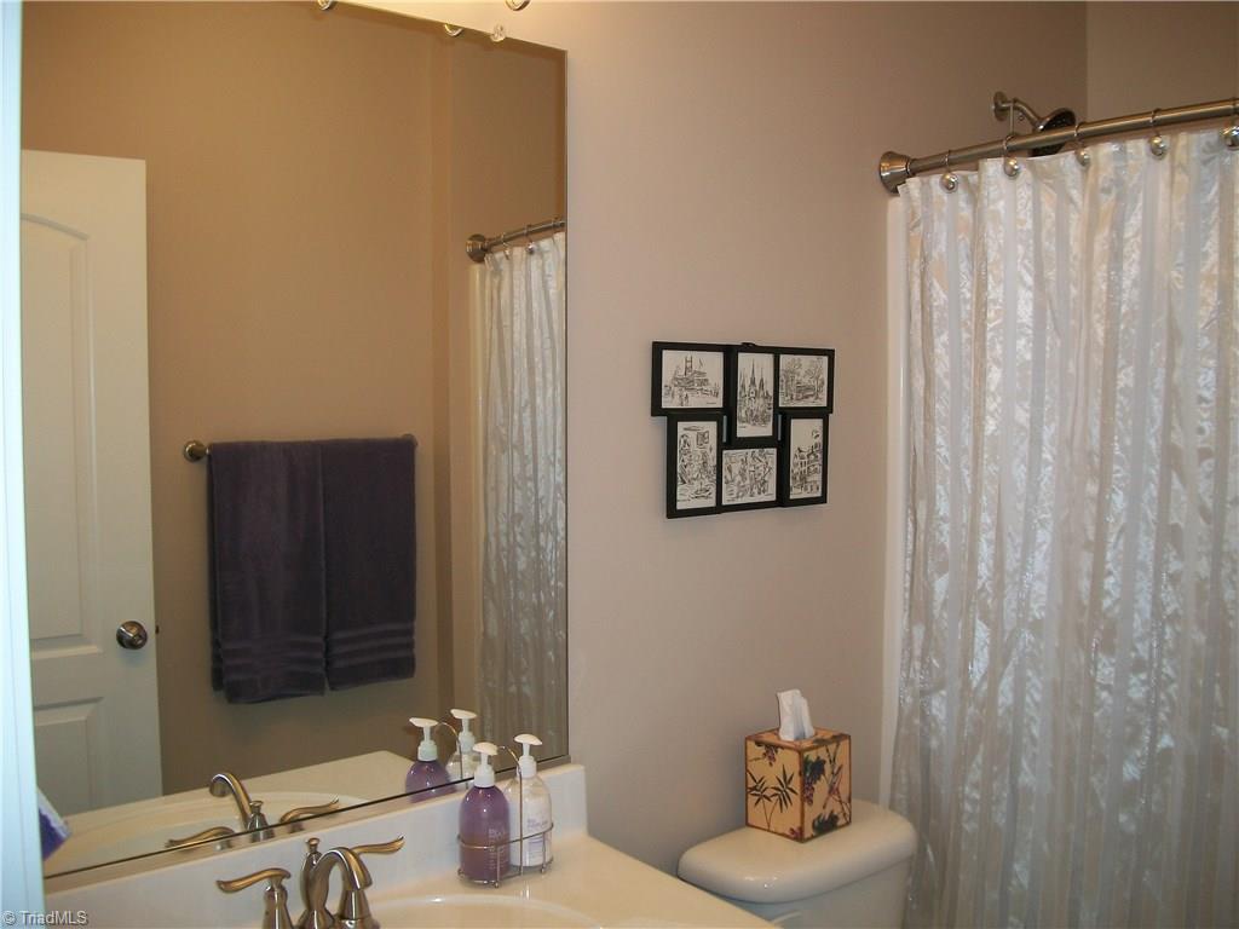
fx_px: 1145
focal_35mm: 32
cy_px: 464
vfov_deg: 44.2
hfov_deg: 56.8
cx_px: 620
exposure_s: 1/30
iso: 80
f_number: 2.9
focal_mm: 5.7
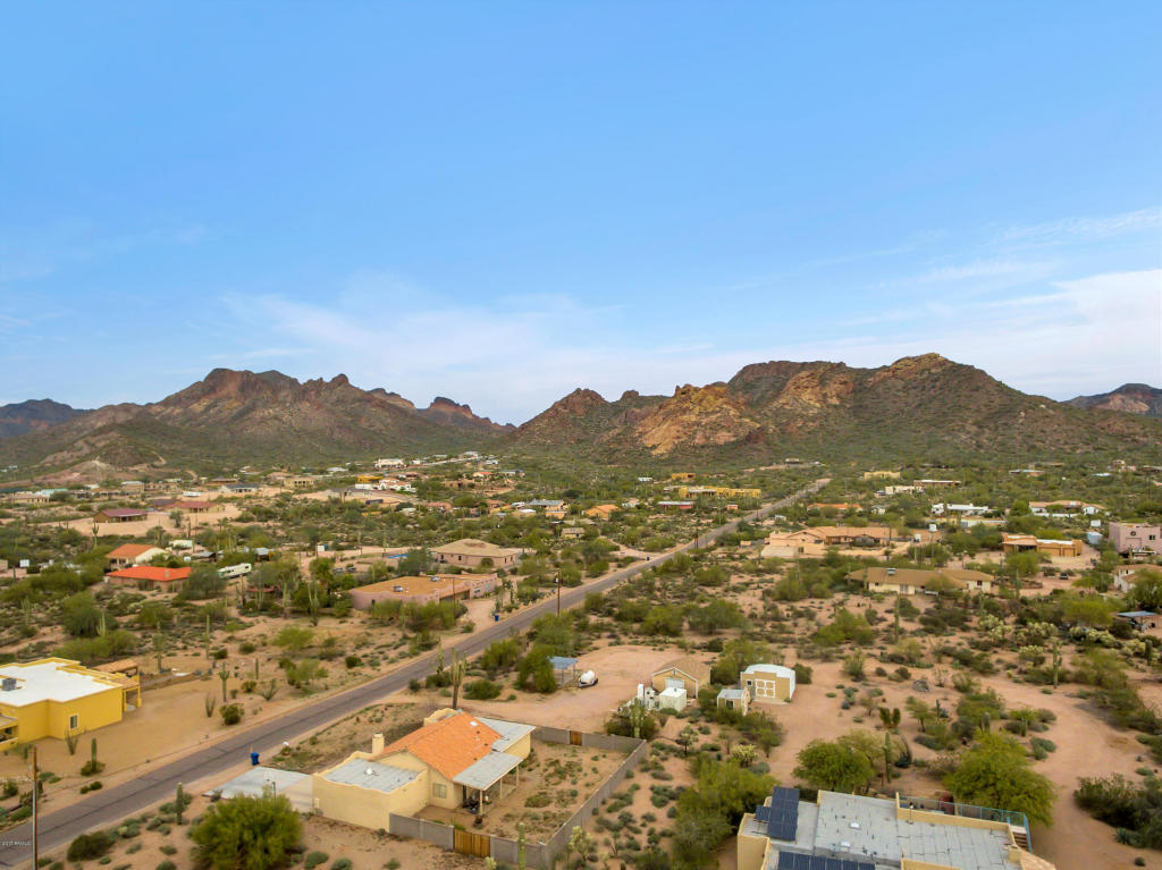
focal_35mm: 20
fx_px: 671
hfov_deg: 81.8
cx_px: 581
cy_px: 435
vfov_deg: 65.9
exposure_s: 1/1250
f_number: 2.8
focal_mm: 3.61
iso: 100
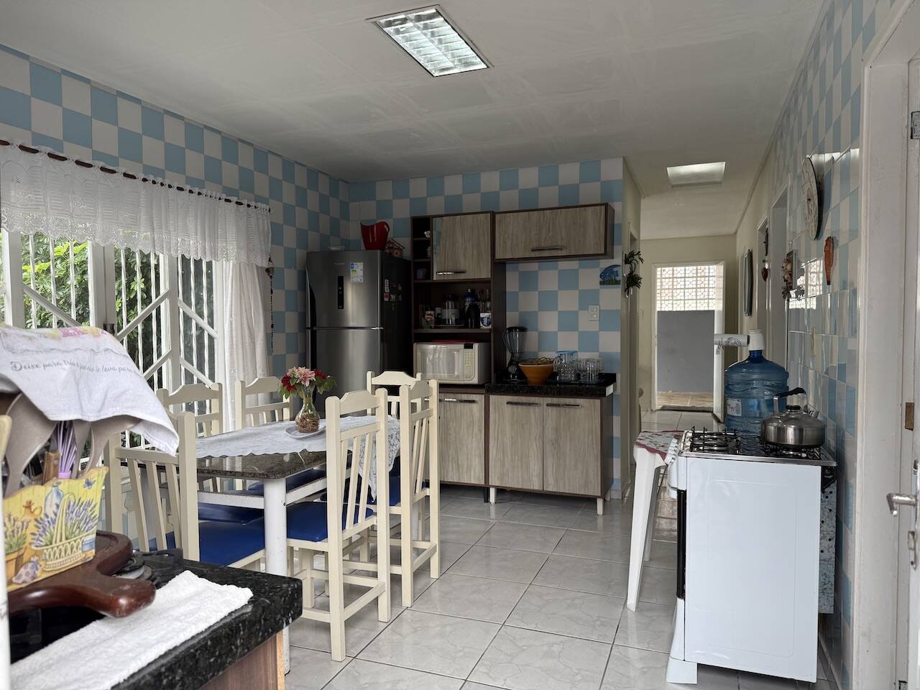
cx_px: 460
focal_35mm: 24
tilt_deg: -1.7
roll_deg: +0.5
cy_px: 345
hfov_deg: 71.6
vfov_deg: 56.8
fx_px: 638
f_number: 1.78
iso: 64
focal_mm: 6.76
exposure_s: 1/198
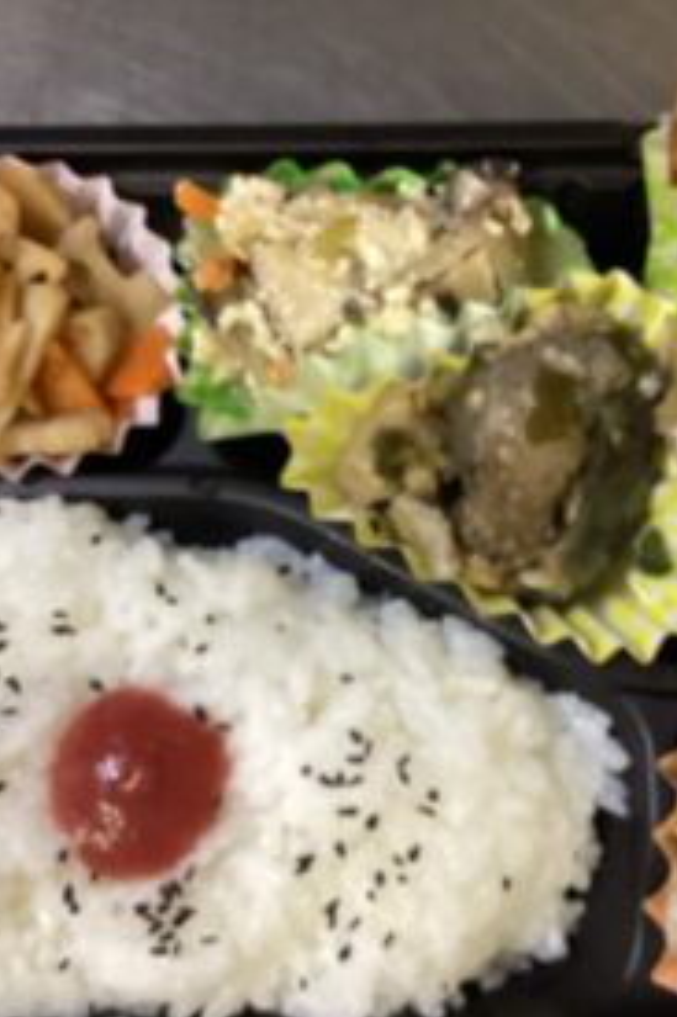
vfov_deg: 44.5
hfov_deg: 30.5
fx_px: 1243
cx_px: 368
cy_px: 512
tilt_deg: -77.5
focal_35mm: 44
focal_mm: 3.3
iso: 250
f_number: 2.4
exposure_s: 1/60
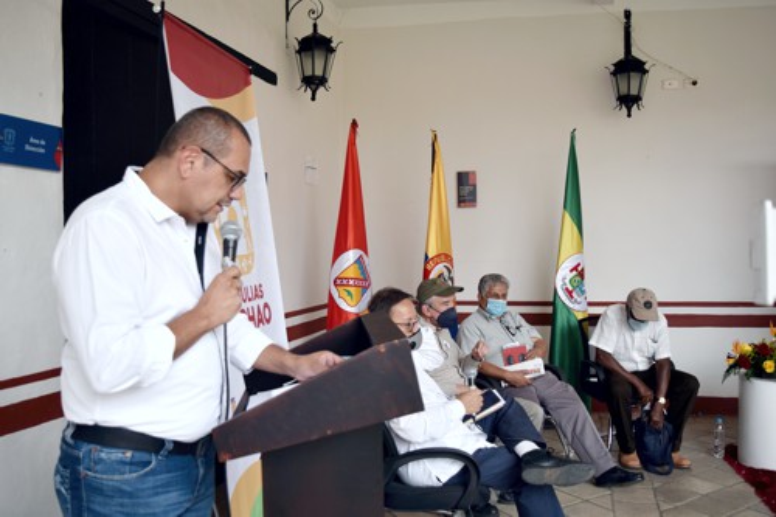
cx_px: 388
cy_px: 258
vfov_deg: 39.9
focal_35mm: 33
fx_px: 711
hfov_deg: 57.2
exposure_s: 1/200
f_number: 3.8
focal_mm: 22
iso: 125
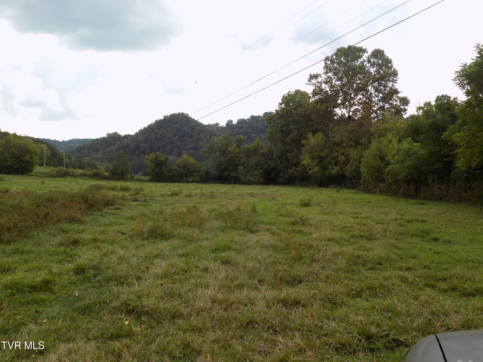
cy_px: 181
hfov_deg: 60.0
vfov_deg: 46.8
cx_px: 242
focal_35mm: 30
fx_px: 419
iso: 80
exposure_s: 1/500
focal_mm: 5.3
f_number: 3.3
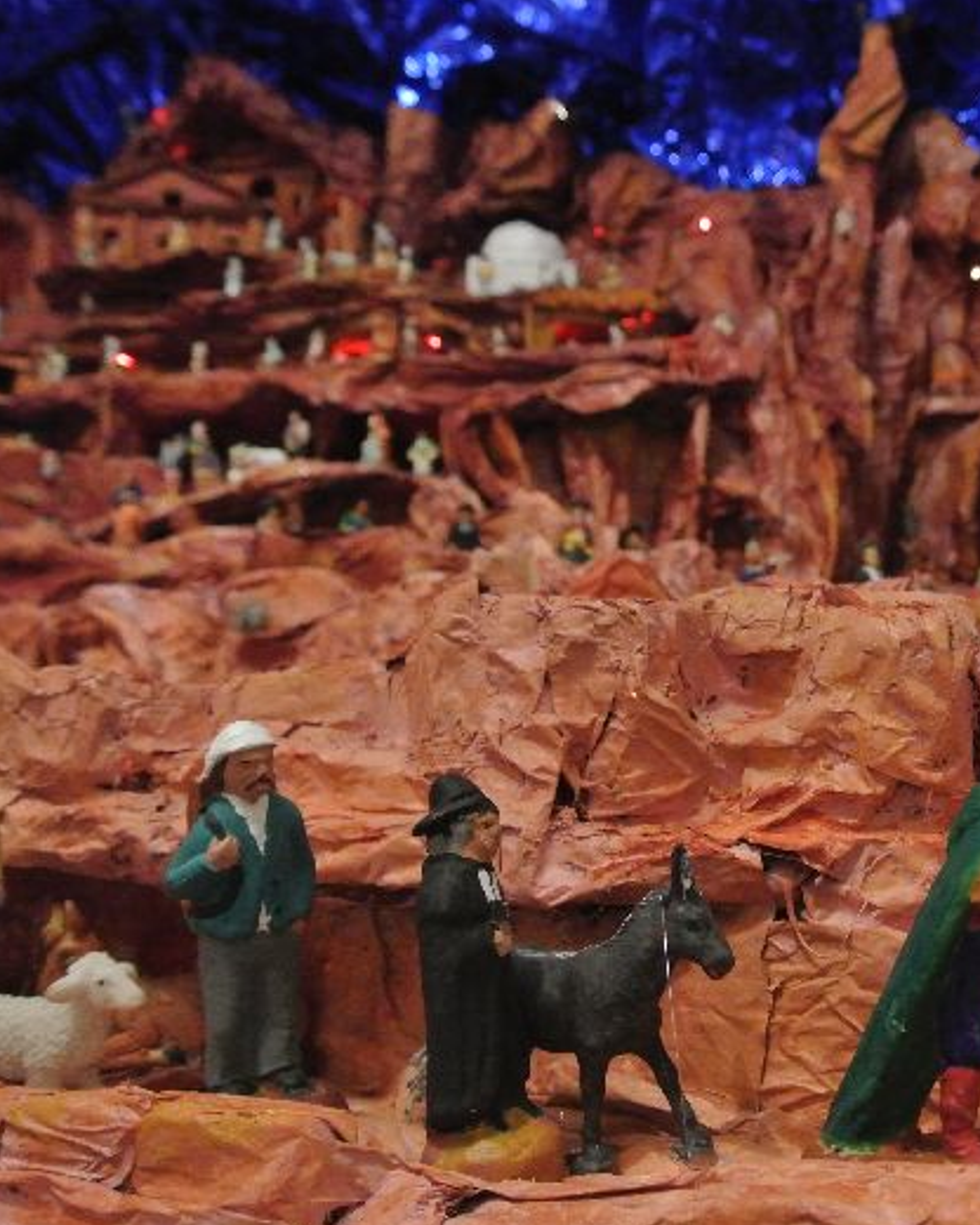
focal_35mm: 39
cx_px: 820
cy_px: 625
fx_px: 1414
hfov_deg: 36.6
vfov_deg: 46.8
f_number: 3.5
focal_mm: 10
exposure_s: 1/60
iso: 2500
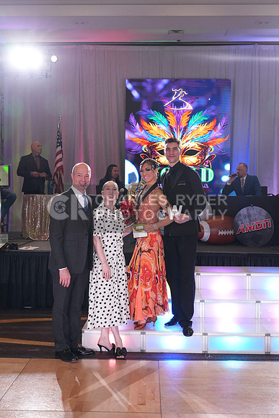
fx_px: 476
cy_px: 209
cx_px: 140
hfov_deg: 32.6
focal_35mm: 41
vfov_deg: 47.4
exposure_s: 1/400
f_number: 4
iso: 2000
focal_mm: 41
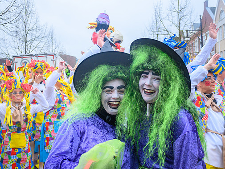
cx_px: 118
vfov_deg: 27.5
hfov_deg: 36.2
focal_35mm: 53
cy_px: 84
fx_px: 345
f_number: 5
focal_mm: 32
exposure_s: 1/250
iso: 400
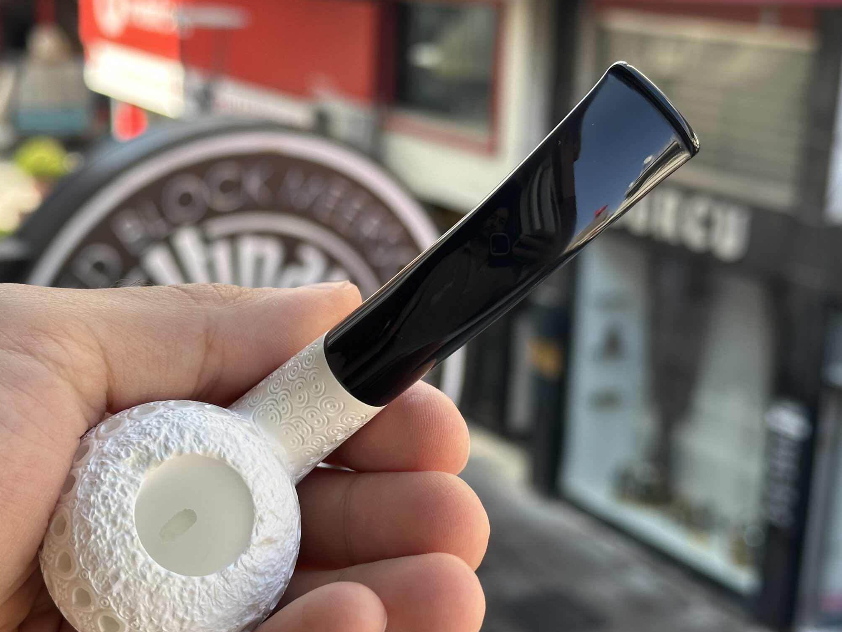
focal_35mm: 61
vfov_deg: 24.0
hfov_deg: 31.6
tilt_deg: -14.2
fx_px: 1484
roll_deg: -2.0
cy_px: 313
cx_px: 362
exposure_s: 1/454
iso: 64
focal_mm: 6.86
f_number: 1.78
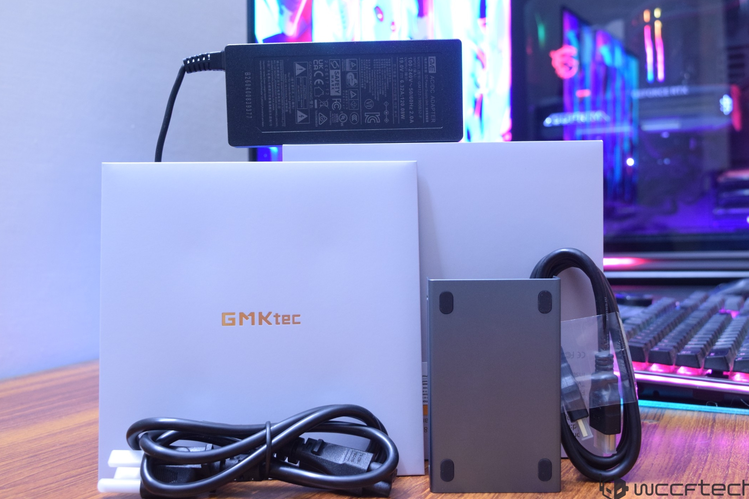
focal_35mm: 45
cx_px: 374
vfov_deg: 30.2
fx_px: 926
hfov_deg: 44.0
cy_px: 246
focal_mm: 29
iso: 1600
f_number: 7.1
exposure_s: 1/8
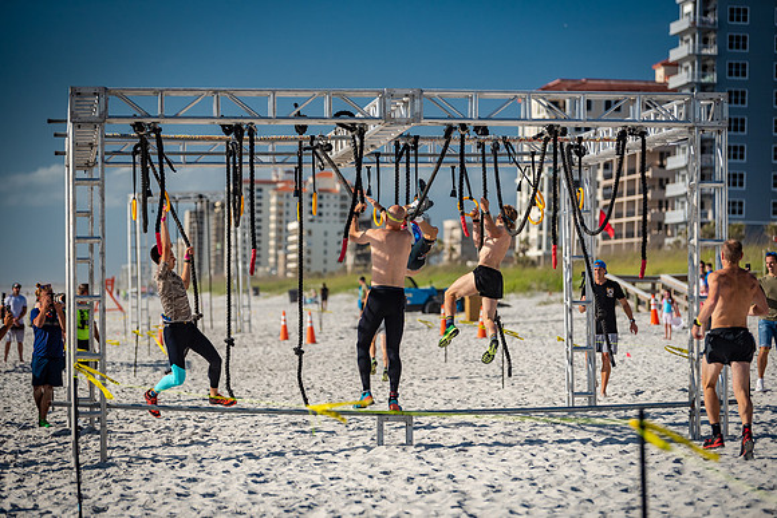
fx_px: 2806
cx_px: 388
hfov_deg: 15.8
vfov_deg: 10.6
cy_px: 259
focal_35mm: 130
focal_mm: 130
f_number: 2.8
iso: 360
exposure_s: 1/4000
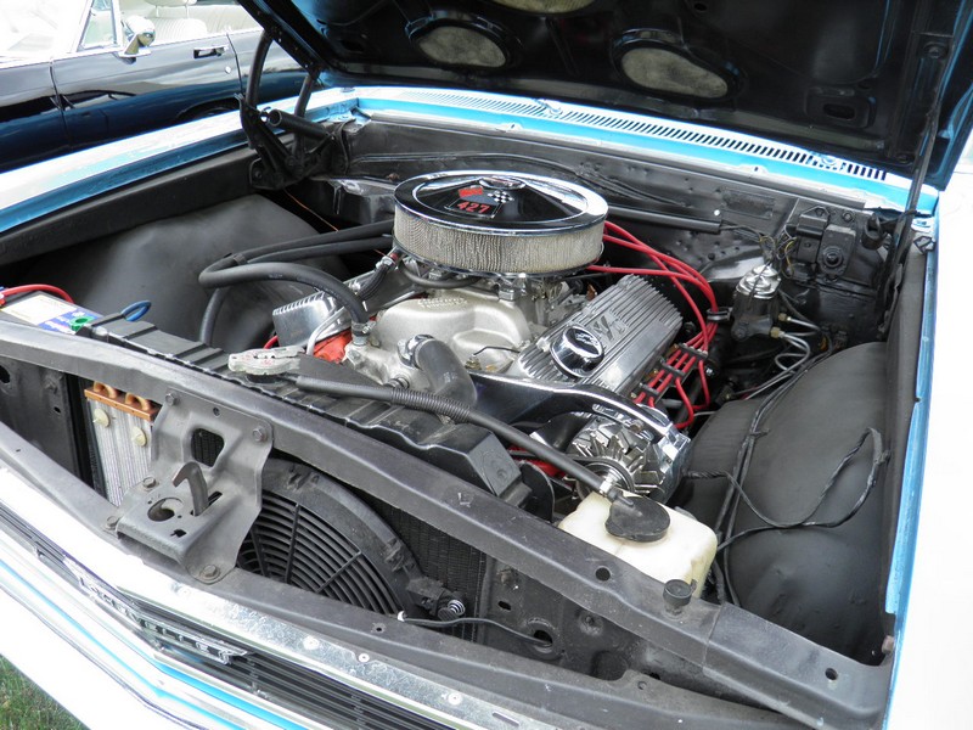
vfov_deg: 49.7
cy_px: 365
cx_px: 486
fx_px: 787
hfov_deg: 63.4
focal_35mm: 28
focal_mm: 4.9
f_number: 2.8
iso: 50
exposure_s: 1/50
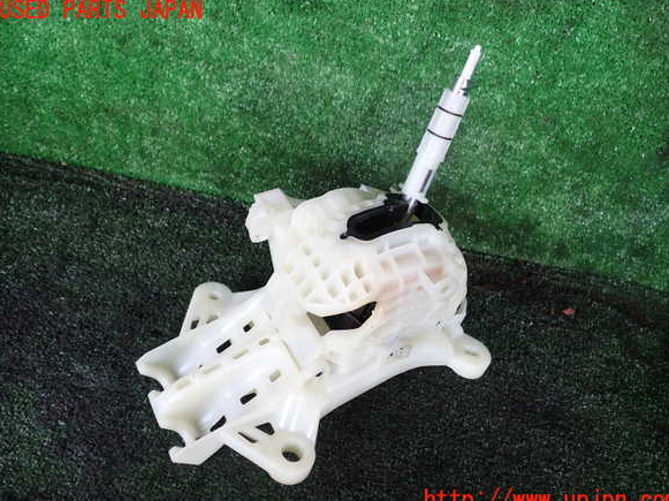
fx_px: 599
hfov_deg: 58.4
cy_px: 256
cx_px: 339
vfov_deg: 45.4
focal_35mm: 31
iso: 200
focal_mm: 5.4
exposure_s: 1/50
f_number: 2.3
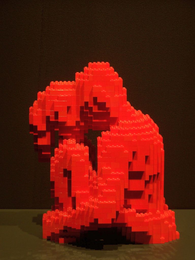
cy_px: 130
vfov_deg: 16.8
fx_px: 879
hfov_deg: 12.7
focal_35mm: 117
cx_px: 98
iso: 80
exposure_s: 1/10
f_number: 3.2
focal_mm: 19.4
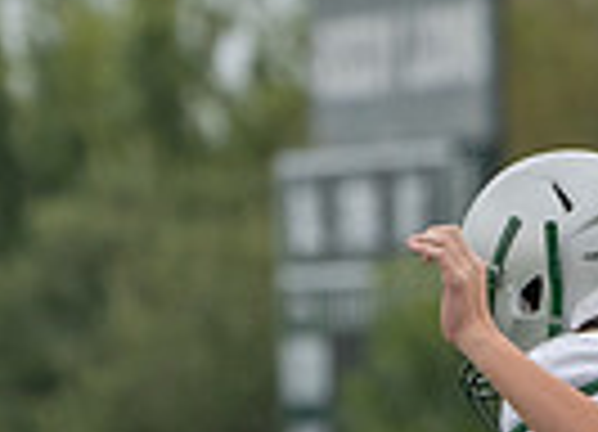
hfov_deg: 1.5
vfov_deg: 1.1
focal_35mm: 1342
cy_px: 714
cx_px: 774
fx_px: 22873
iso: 800
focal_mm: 256
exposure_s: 1/1000
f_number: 5.6
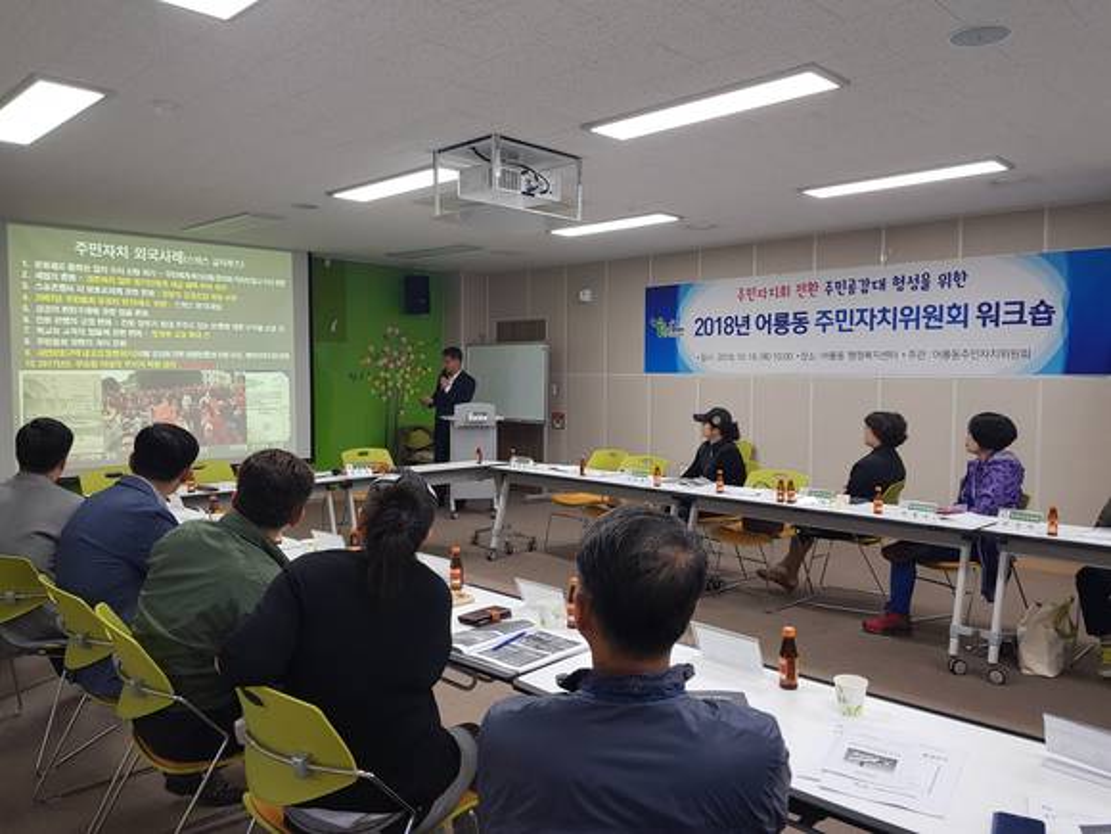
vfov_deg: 53.1
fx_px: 834
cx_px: 556
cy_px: 417
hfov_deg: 67.3
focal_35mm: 26
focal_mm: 4.3
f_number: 1.7
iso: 64
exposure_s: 1/60
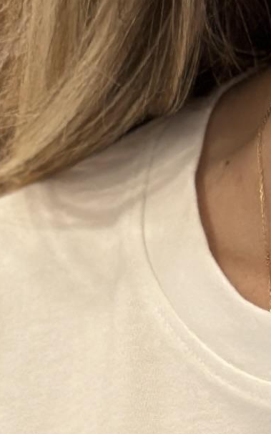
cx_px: 559
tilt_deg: -17.3
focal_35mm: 338
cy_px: 1175
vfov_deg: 5.9
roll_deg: +1.4
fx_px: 3997
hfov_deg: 3.8
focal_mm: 6.86
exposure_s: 1/121
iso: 80
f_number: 1.78
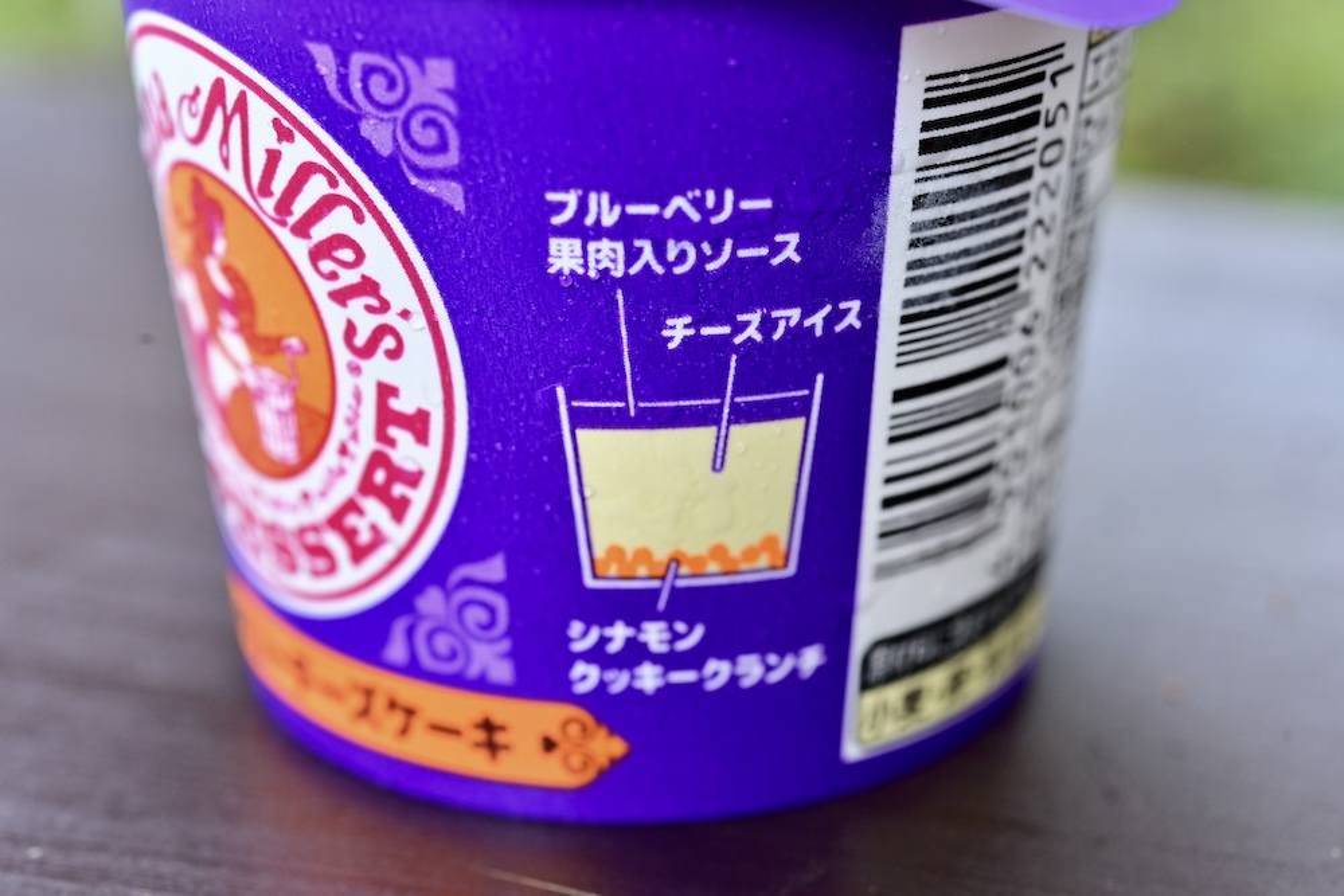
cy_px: 448
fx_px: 2240
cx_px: 672
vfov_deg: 22.6
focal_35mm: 60
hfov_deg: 33.4
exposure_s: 1/200
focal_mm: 60
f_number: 7.1
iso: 1000
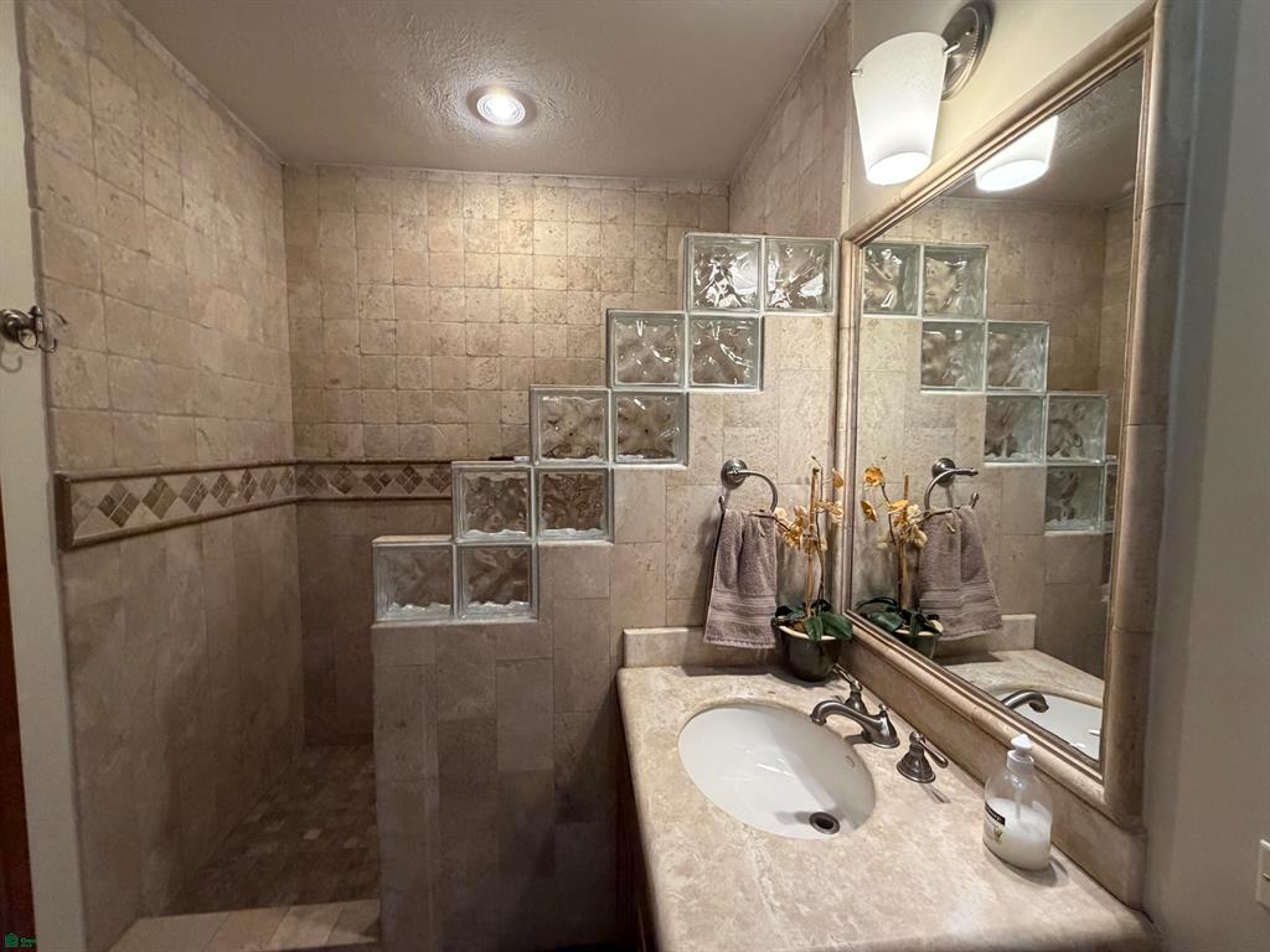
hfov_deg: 102.1
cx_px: 635
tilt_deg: -3.5
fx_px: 514
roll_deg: +1.8
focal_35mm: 14
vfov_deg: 85.7
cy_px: 476
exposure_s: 1/60
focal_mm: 2.22
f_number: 2.2
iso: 400
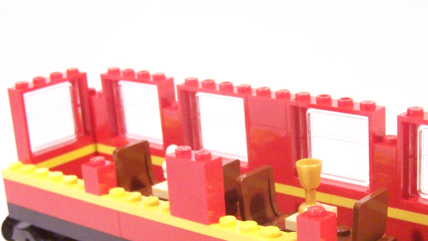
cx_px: 292
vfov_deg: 16.6
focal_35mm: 72
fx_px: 817
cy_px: 208
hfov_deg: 29.1
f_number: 3.2
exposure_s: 1/30
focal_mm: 6.3
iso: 400
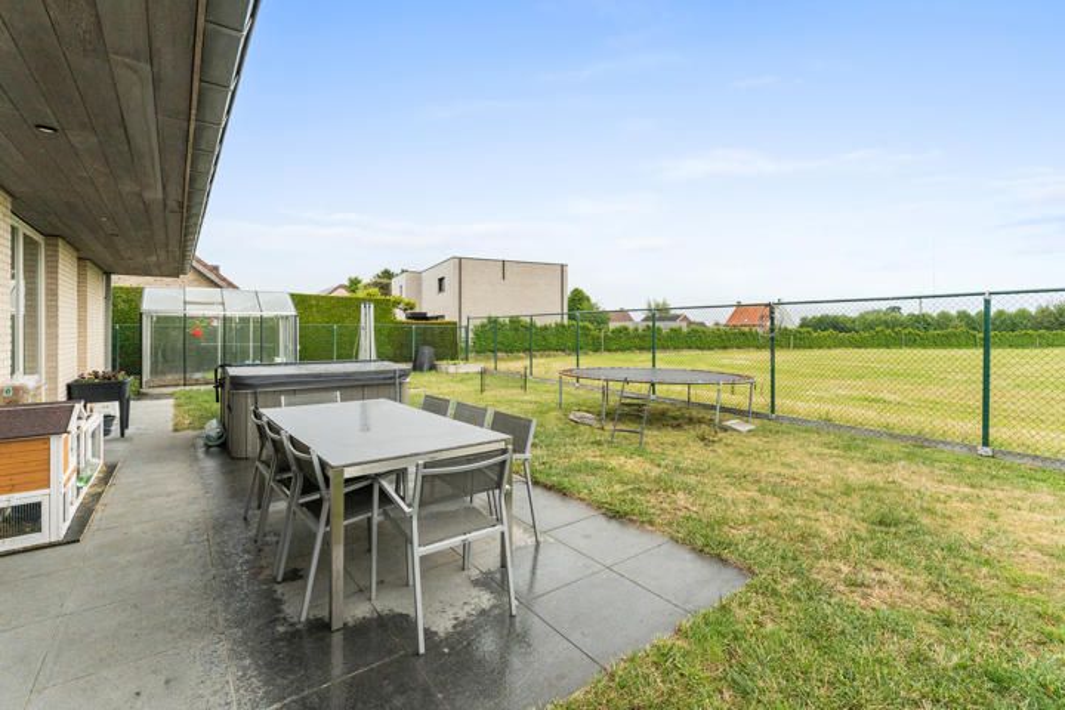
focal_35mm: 16
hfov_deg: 97.5
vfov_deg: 74.4
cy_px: 355
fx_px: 467
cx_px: 532
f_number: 11
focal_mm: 15.8
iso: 1250
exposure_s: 1/800
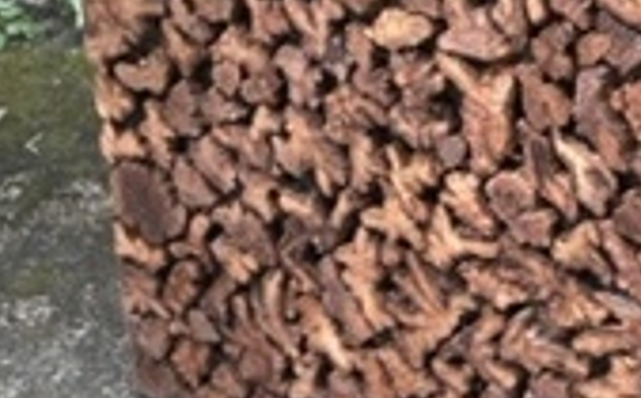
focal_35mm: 98
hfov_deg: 20.6
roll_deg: +0.6
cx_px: 630
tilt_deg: -17.3
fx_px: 1709
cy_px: -201
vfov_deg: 12.6
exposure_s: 1/121
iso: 50
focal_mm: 4.2
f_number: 1.6
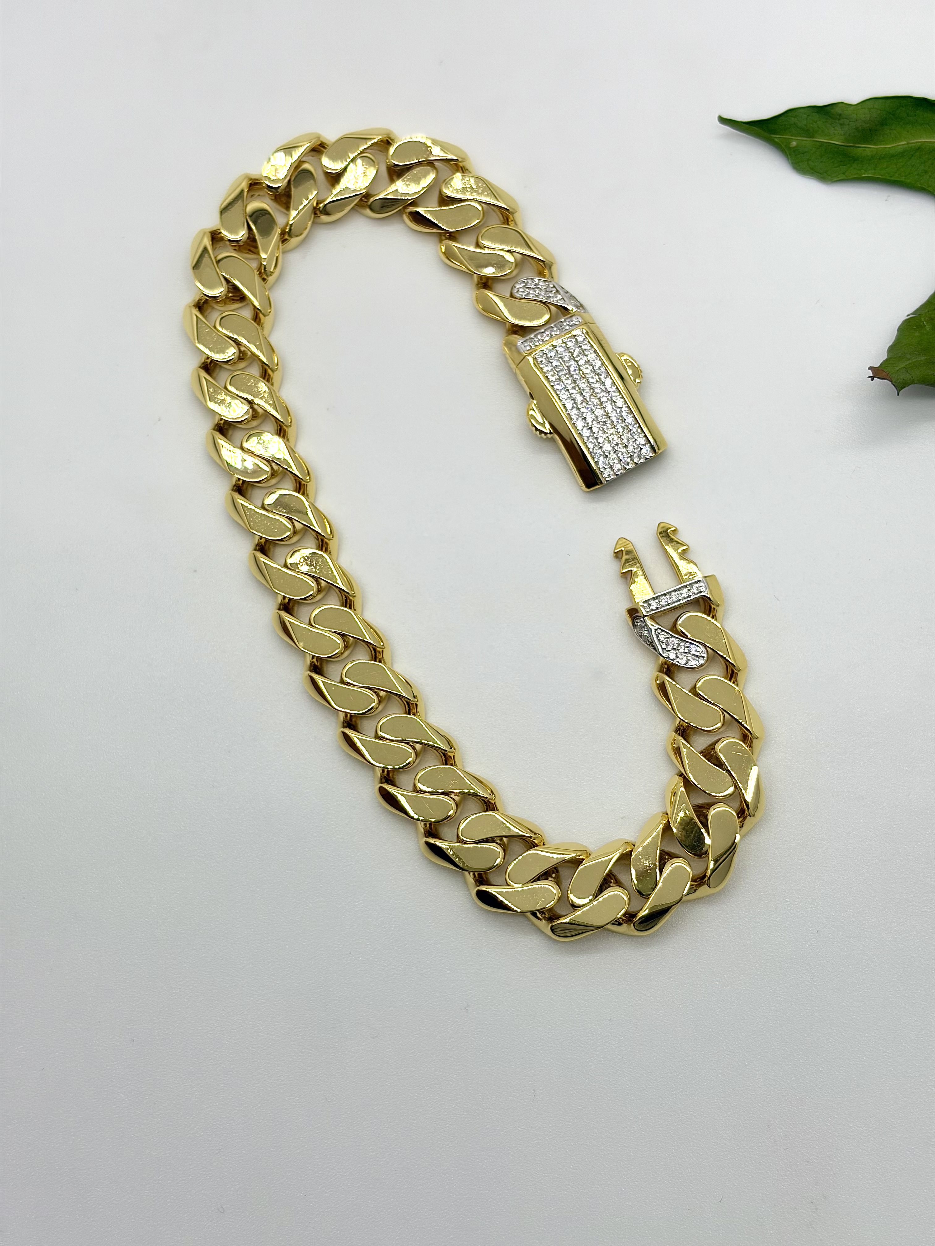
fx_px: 1873
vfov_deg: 36.8
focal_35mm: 52
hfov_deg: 28.0
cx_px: 468
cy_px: 623
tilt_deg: -77.1
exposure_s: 1/1099
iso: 32
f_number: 1.6
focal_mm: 5.96
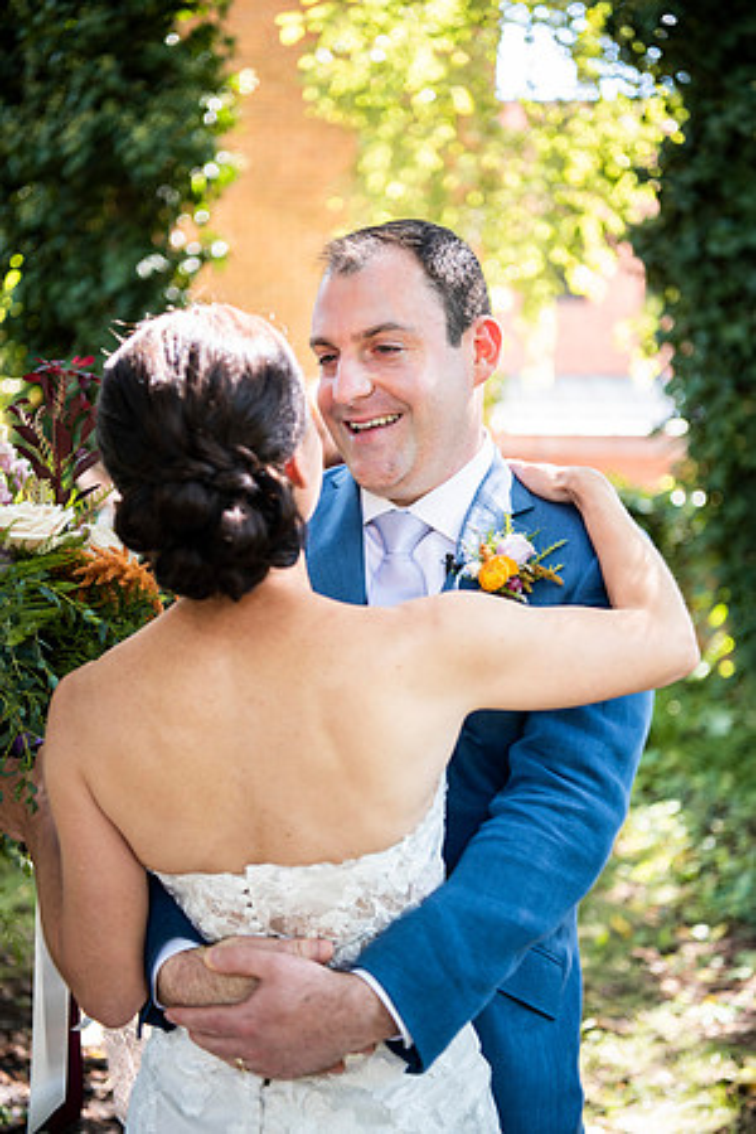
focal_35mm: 52
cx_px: 378
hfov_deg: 26.0
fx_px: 1638
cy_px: 567
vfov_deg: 38.2
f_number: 2.8
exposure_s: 1/80
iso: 200
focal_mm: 52
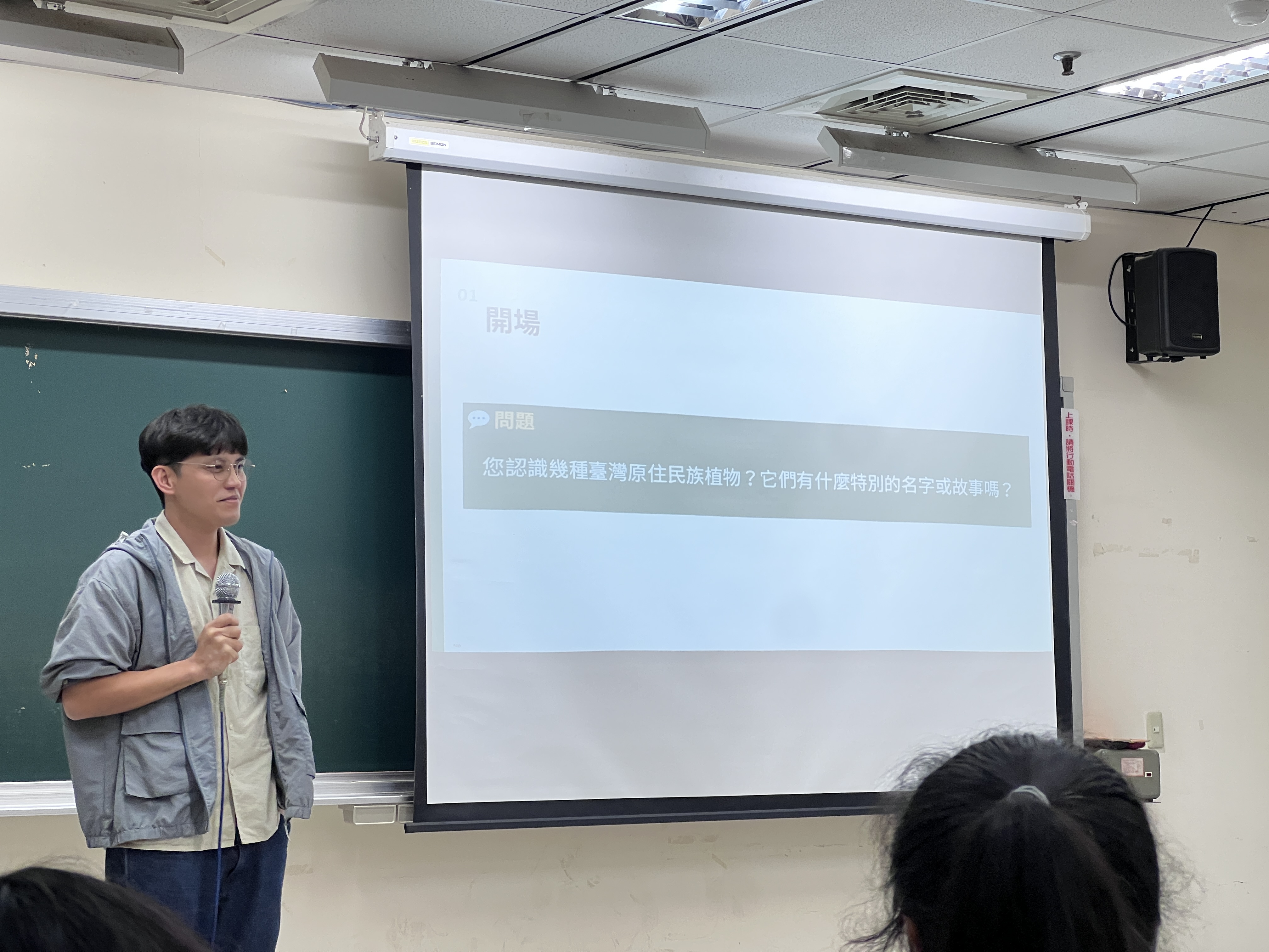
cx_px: 634
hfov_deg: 25.3
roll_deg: +0.6
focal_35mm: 77
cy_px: 476
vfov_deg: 19.1
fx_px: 2823
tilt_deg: +5.2
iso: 125
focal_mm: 9
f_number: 2.8
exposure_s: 1/60
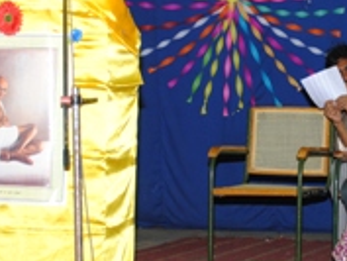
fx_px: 1113
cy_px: 58
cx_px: 304
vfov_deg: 13.3
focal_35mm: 111
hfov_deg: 17.5
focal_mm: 32
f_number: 5.6
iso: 400
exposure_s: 1/160
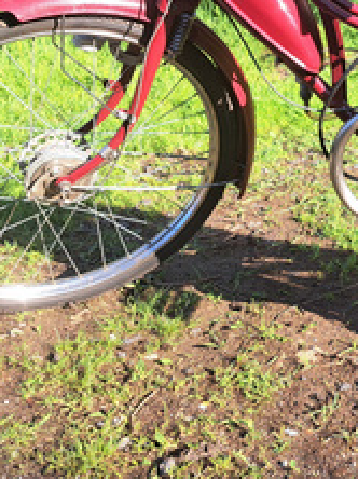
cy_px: 67
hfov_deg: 21.2
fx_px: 898
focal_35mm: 65
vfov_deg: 28.9
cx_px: 412
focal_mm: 5.23
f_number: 1.8
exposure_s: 1/179
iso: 50
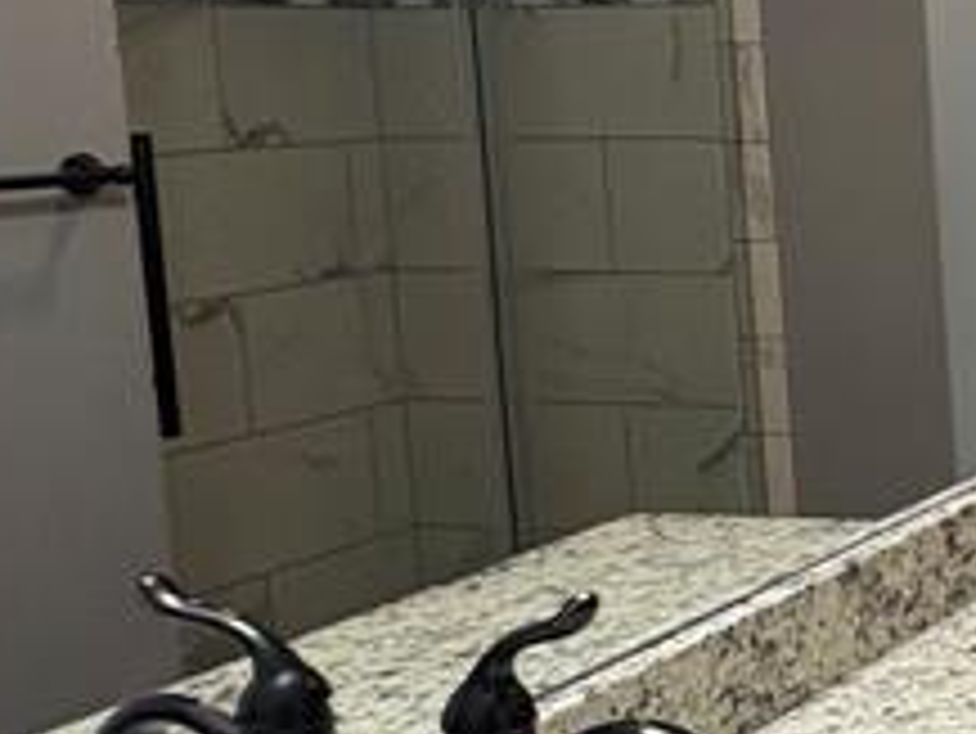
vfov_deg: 22.2
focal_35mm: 66
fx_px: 1862
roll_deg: +1.6
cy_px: 261
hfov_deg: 22.2
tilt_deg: -6.5
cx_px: 1597
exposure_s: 1/60
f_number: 2.2
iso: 250
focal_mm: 2.22
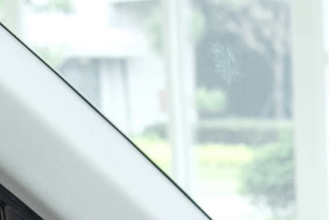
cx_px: 445
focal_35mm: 200
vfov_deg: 6.4
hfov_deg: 10.1
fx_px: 1828
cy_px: 615
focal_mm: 32
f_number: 4.5
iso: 640
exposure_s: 1/50
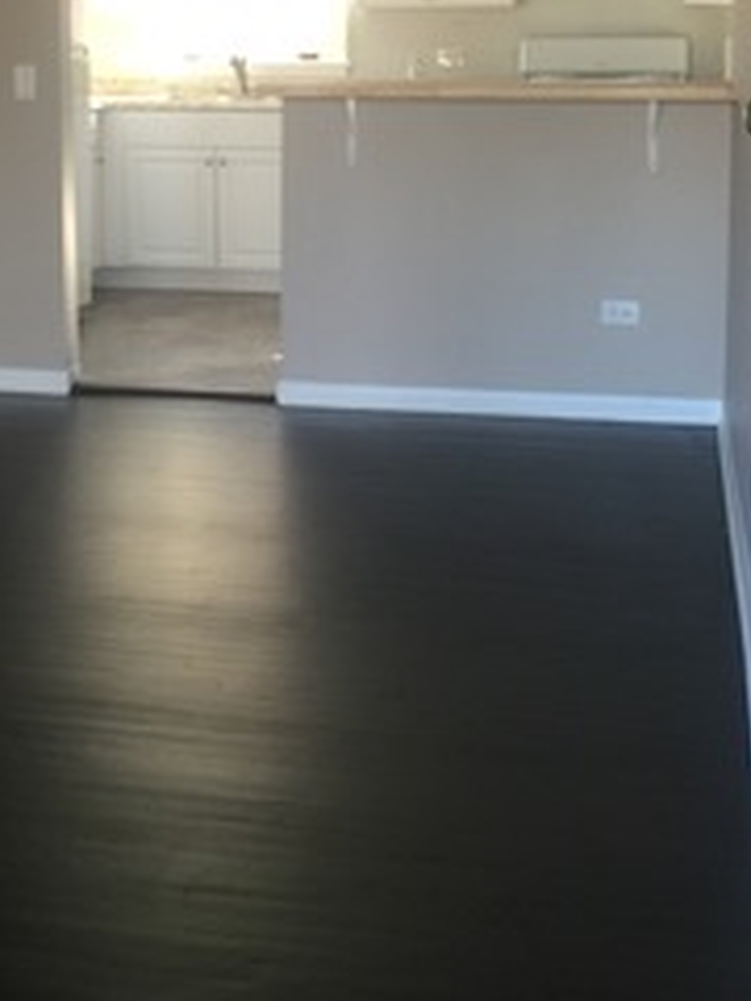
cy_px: 200
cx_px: 200
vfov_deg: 32.3
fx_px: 1678
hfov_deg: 25.0
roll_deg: +0.3
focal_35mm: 58
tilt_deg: -7.1
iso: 32
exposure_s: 1/15
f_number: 2.2
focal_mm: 4.15
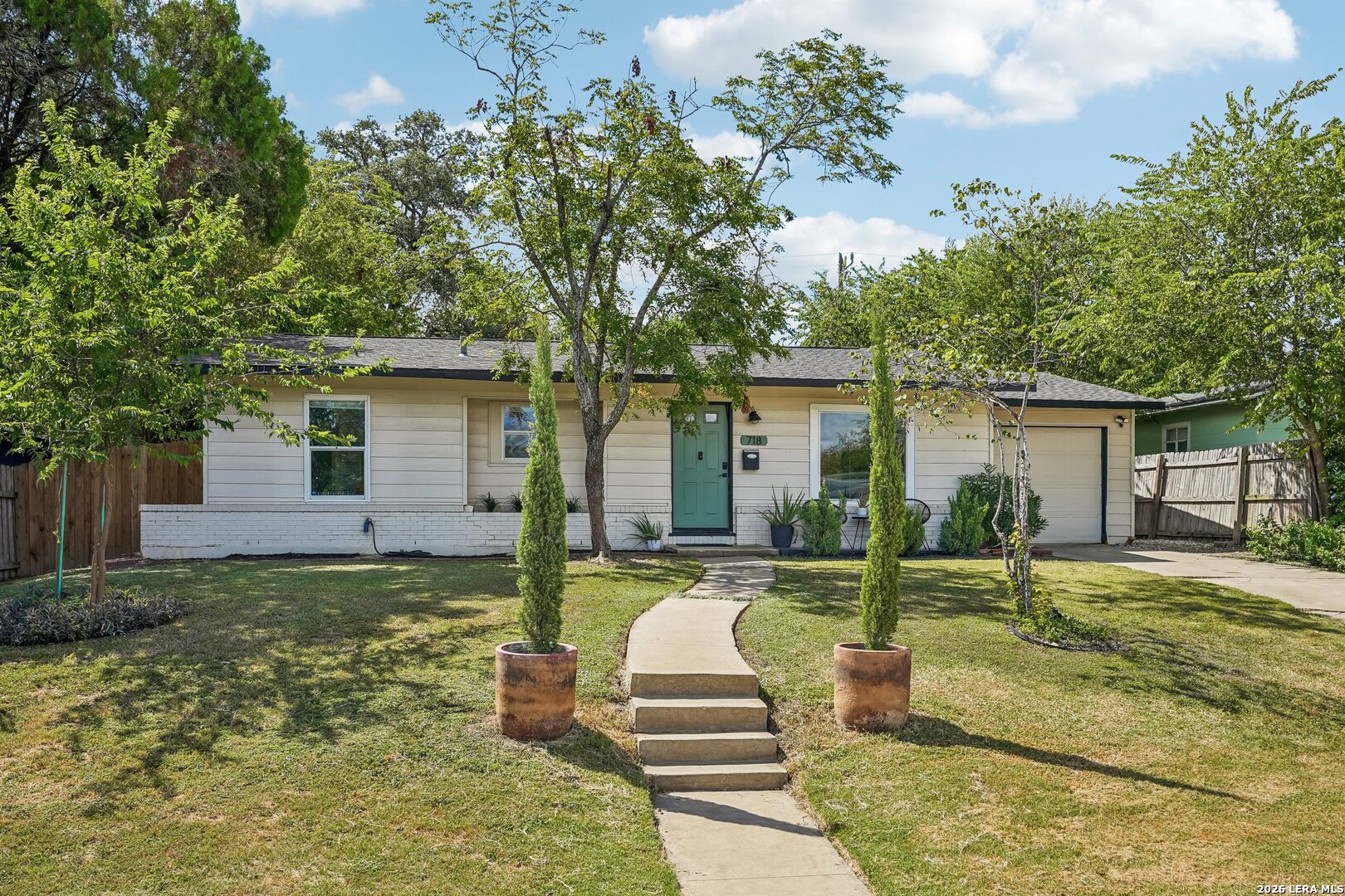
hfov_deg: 63.7
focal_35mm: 29
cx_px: 672
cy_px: 448
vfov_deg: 45.0
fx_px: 1083
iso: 100
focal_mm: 29
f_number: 8
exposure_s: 1/200
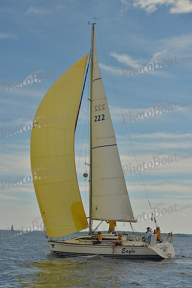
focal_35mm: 70
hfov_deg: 19.5
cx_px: 96
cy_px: 144
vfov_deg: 28.8
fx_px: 560
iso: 200
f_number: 8
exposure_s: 1/640
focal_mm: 70
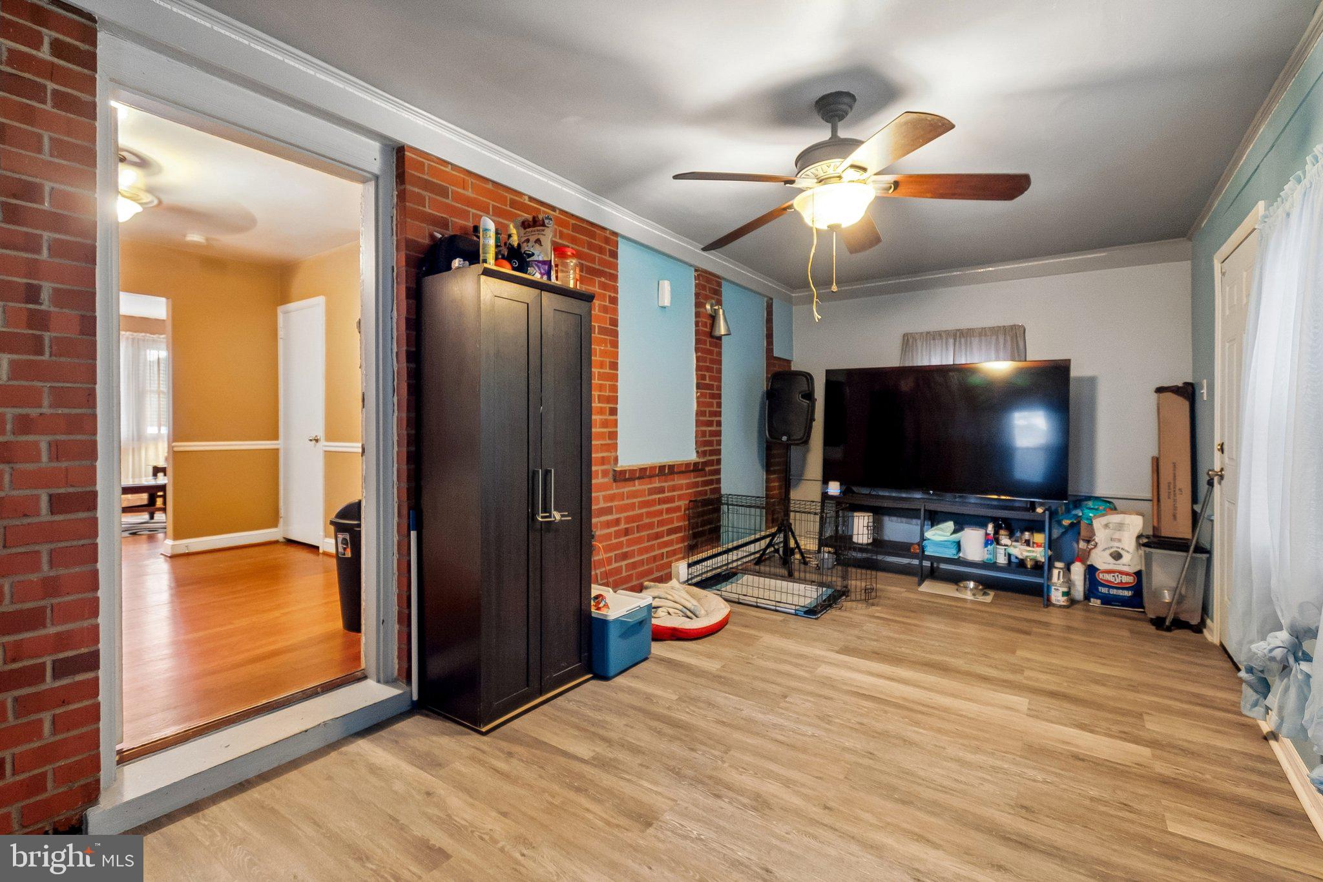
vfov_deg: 77.3
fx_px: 551
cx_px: 662
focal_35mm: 15
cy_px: 441
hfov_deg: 100.4
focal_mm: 10
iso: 400
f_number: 5.6
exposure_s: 1/3.33
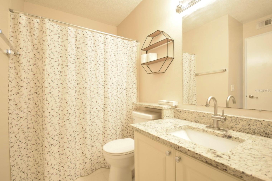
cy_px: 90
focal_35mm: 15
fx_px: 113
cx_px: 136
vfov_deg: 77.3
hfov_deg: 100.4
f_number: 4
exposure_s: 1/50
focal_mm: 10
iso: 1250
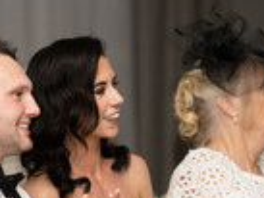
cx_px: 150
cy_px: 205
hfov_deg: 7.7
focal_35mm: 258
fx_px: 1969
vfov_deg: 5.8
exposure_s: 1/200
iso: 400
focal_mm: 92
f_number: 2.8
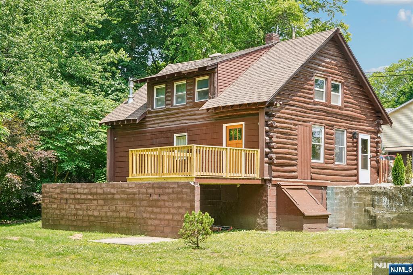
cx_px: 206
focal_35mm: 52
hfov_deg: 38.2
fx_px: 596
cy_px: 138
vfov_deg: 26.0
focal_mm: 35
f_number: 9
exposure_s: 1/60
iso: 320
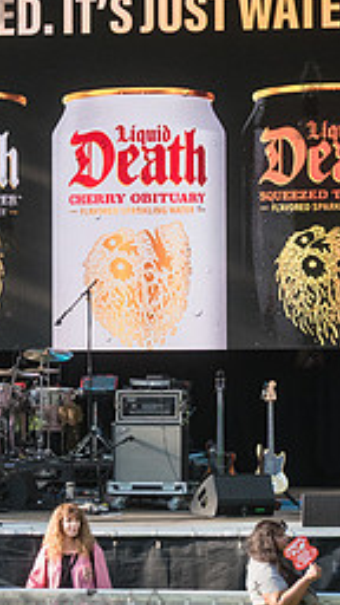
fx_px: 3045
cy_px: 212
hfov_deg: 6.4
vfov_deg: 11.3
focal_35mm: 190
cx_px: 5
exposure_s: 1/2000
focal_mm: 80
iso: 2000
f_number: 5
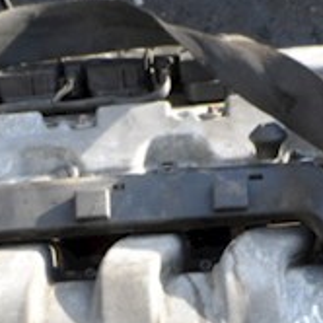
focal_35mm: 82
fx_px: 866
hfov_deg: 21.1
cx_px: 142
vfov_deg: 19.5
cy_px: 422
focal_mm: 4
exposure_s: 1/60
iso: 80
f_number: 3.2
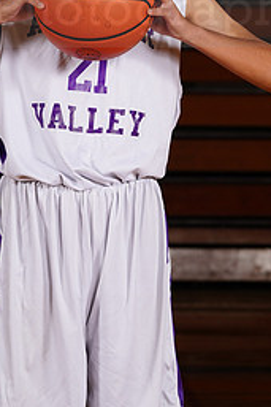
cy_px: -3
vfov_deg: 5.9
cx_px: 105
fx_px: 3934
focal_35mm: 348
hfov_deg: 3.9
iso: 200
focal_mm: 154
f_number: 9
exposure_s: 1/200
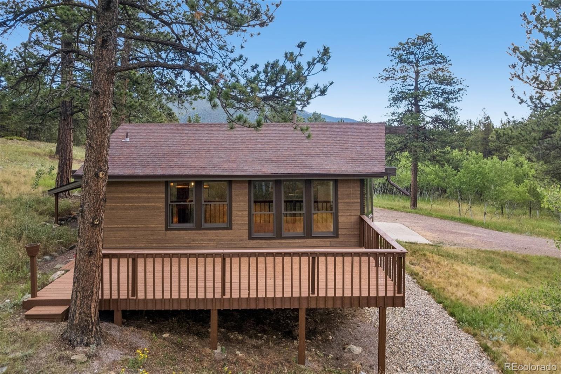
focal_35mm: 22
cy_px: 187
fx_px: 343
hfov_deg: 78.6
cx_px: 280
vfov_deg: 57.2
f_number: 2.8
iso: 100
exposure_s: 1/30
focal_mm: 8.4
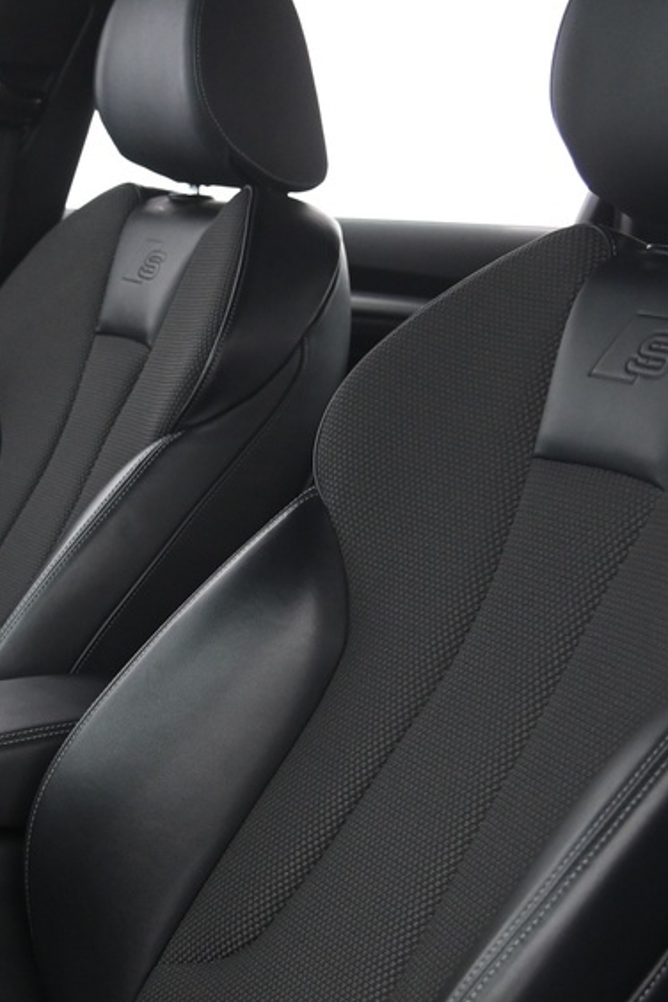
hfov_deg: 18.8
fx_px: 1920
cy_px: 764
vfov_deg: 28.8
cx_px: -112
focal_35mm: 69
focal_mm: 24
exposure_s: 1/15
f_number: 4
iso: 2000
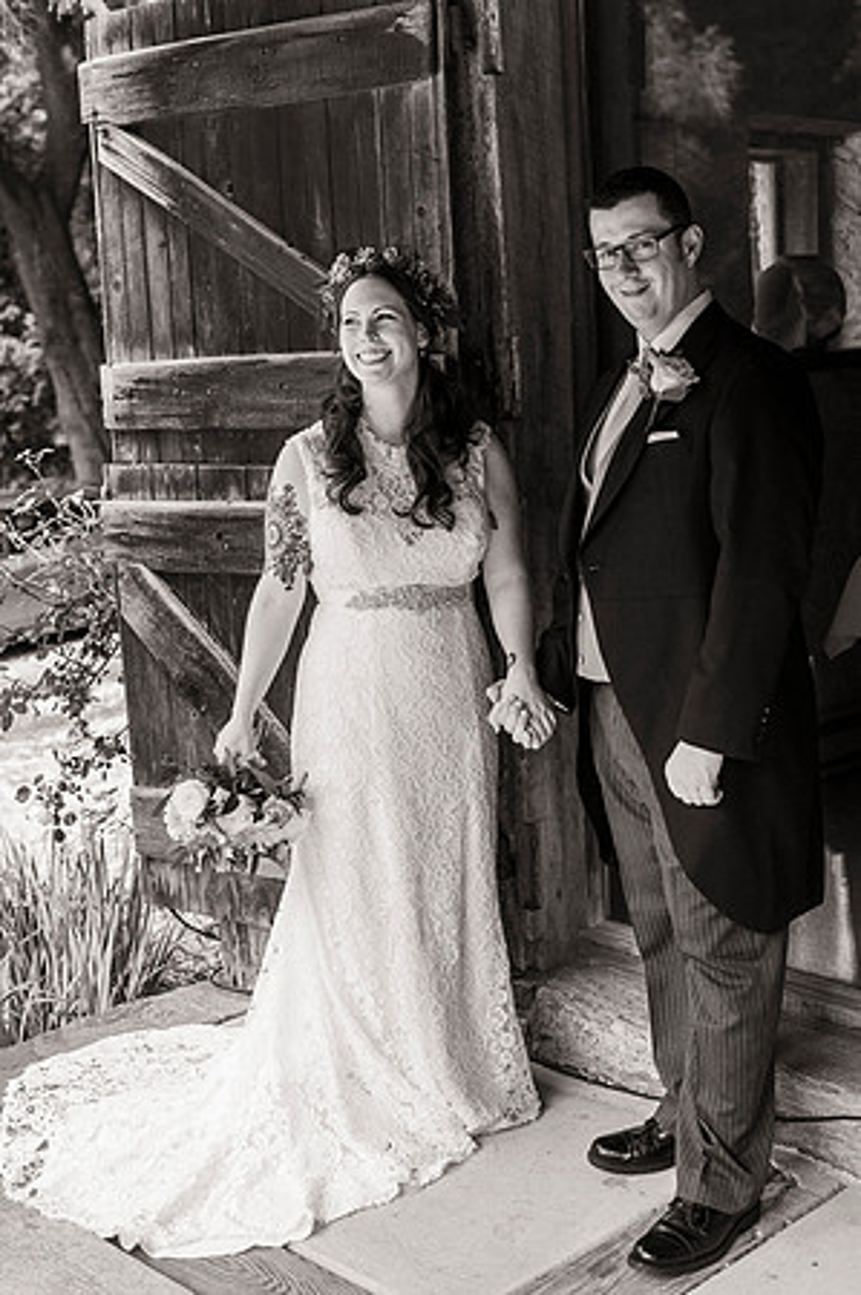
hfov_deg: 26.9
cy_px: 648
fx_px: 1798
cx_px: 430
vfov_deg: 39.6
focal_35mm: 50
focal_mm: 50
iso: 640
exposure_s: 1/1000
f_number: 4.5
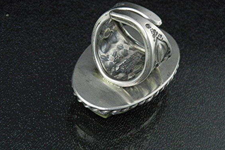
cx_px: 122
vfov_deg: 13.2
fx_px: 650
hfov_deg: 19.6
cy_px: 58
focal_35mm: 104
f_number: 8.8
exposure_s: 1/30
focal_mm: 16
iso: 800
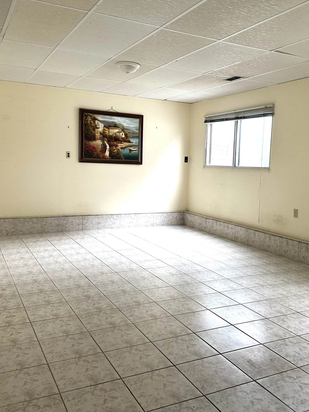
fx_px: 393
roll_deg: -2.0
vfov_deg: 55.3
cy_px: 202
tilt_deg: -4.0
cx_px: 183
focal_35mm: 33
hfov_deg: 42.8
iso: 125
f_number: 1.78
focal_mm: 6.86
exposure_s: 1/60
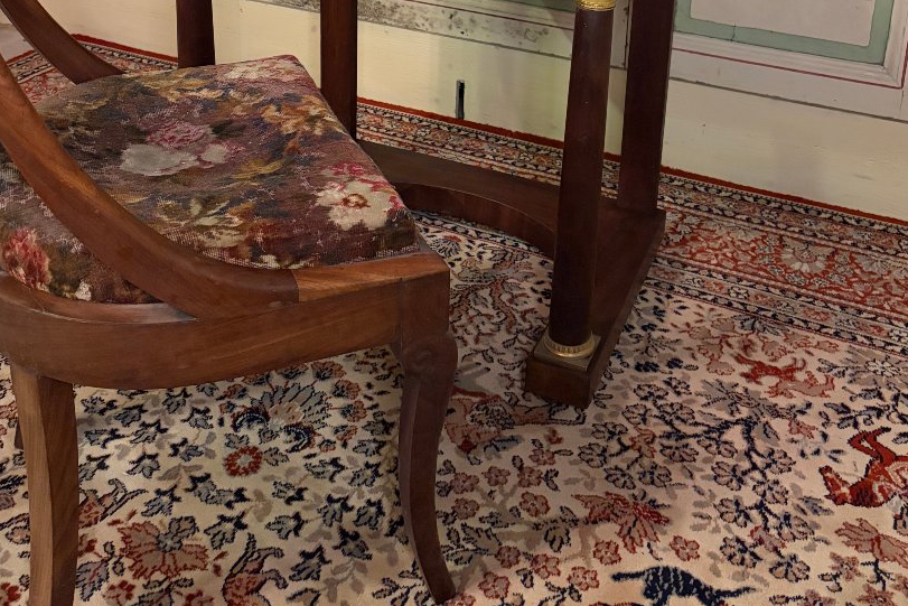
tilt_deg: -16.6
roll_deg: -0.9
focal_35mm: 40
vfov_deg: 30.6
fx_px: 1009
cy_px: -25
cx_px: 448
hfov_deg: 48.4
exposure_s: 1/33
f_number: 1.6
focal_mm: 5.96
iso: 640
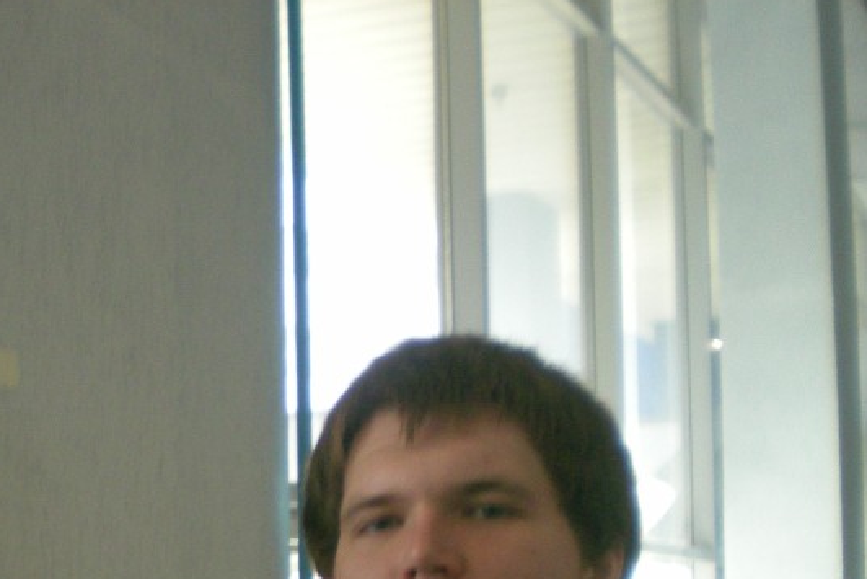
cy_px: 621
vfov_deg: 17.4
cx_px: 48
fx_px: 1831
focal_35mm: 76
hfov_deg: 25.6
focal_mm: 6.3
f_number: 3.1
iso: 200
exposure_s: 1/51
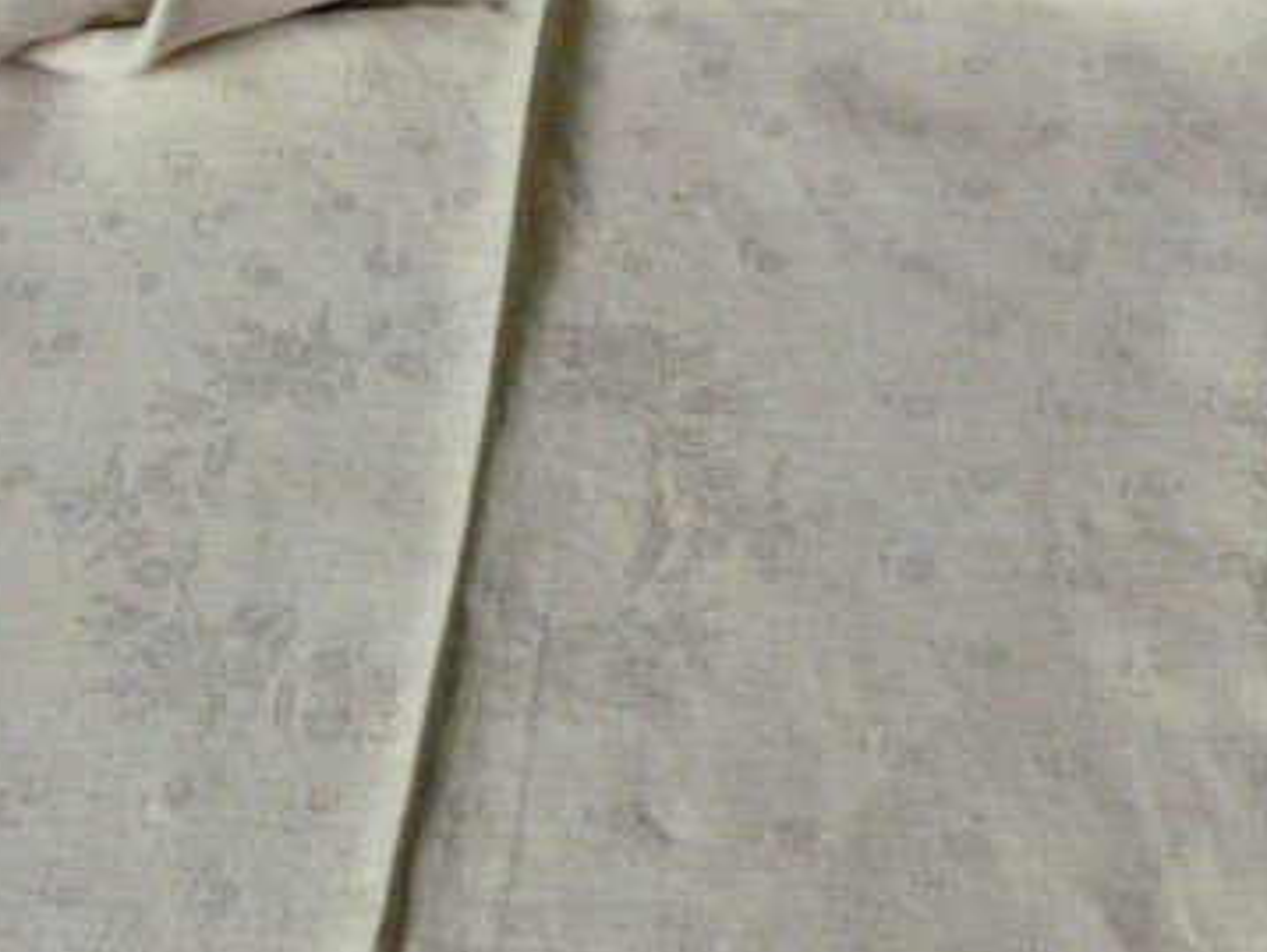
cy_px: 556
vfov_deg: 29.1
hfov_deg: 37.9
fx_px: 1831
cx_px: 481
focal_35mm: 50
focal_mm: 4.6
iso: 1250
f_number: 5.6
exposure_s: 1/200
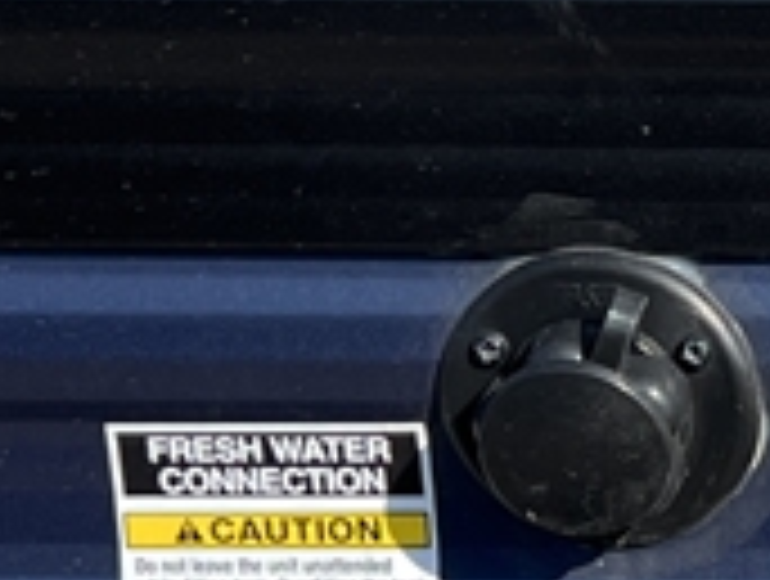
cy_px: 629
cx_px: 1612
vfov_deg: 8.1
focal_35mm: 182
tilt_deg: -17.8
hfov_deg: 9.9
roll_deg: -2.0
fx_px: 4057
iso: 50
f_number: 1.5
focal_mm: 5.7
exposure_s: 1/5587
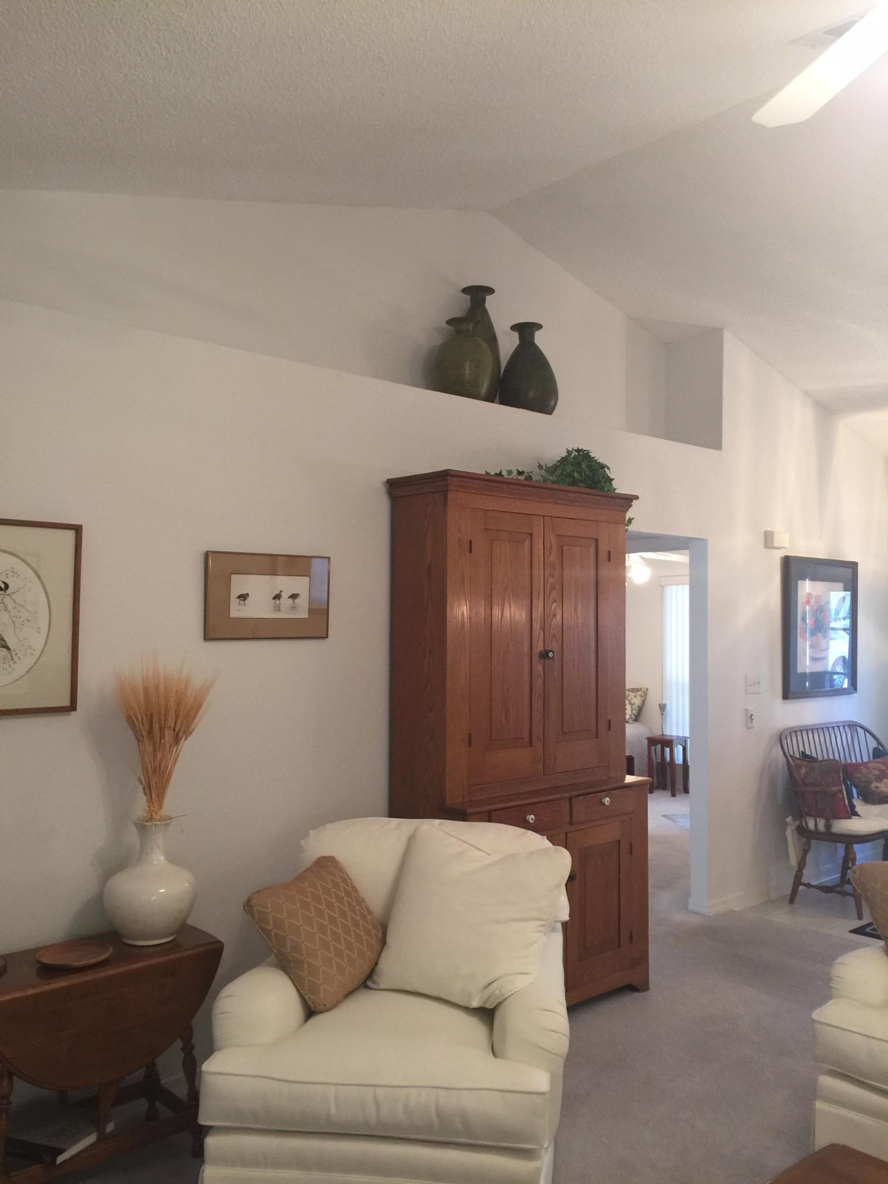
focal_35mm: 29
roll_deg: -0.3
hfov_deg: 48.2
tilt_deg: +2.6
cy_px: 592
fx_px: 992
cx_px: 444
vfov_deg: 61.7
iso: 64
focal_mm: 4.15
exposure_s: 1/15
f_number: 2.2
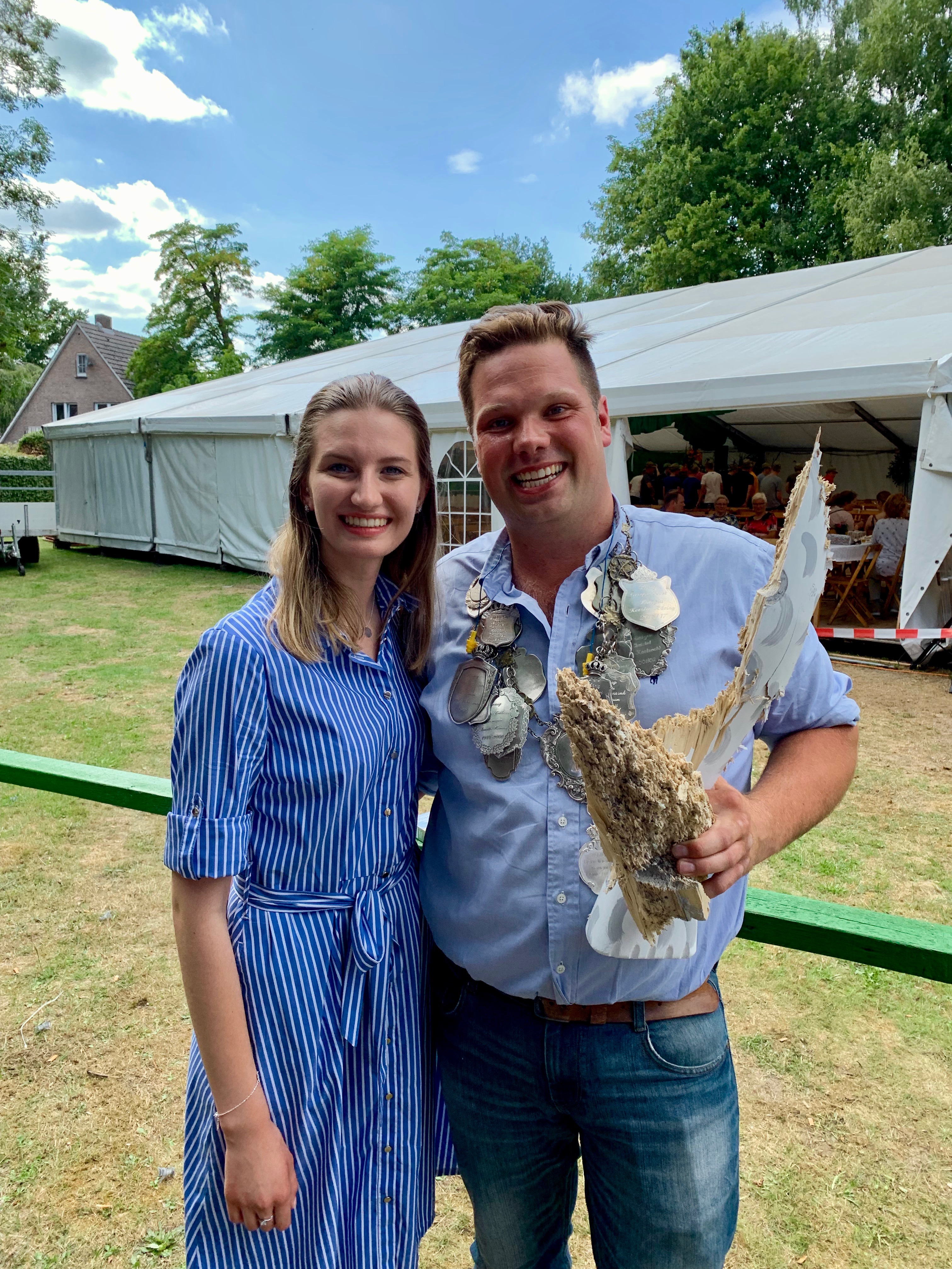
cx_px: 476
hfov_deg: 53.1
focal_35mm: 26
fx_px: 953
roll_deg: -1.9
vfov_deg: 67.3
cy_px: 634
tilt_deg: -8.4
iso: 25
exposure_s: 1/537
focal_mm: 4.25
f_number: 1.8
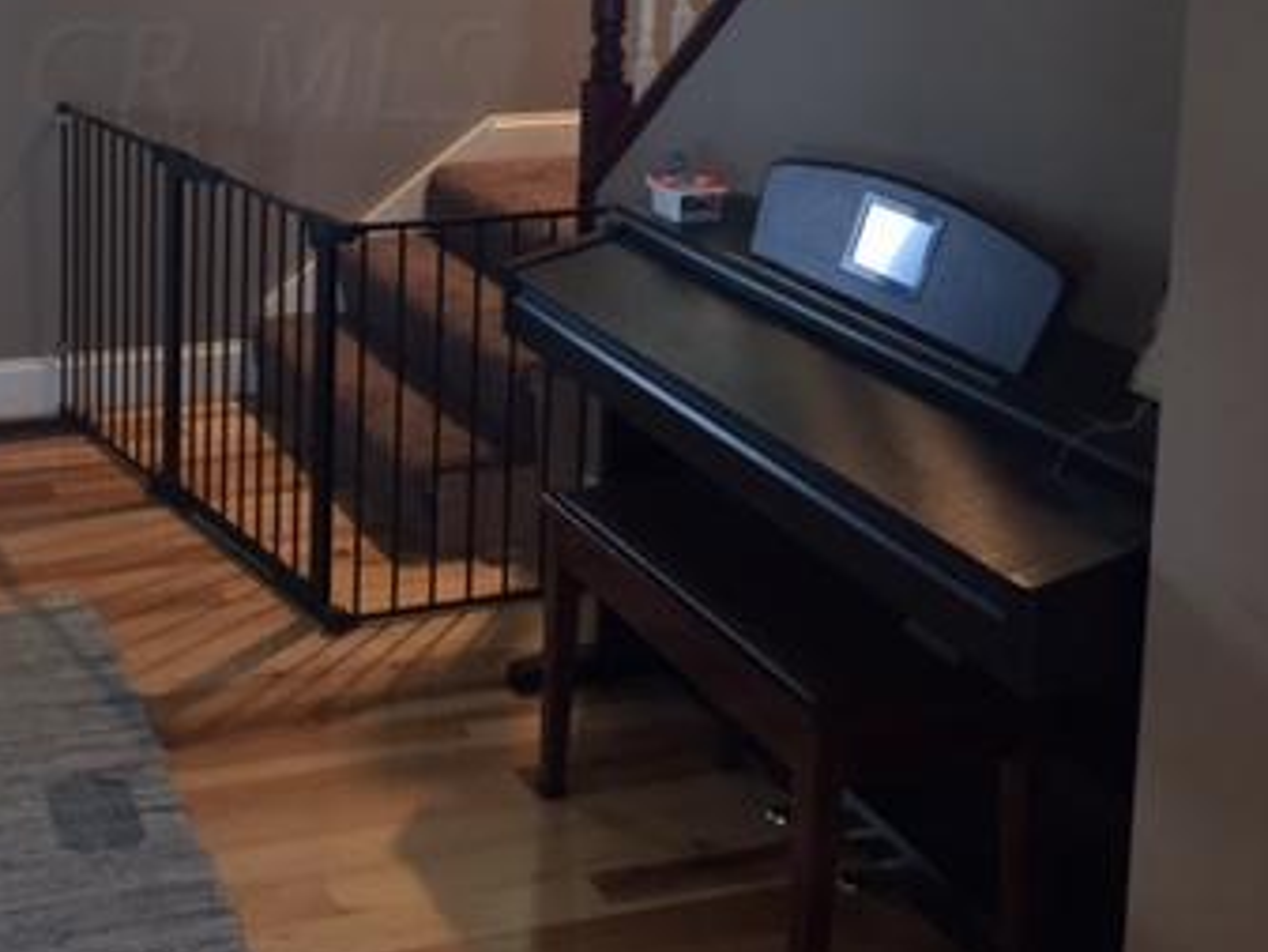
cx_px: 260
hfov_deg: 33.9
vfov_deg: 25.6
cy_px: 71
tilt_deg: -9.4
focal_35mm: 55
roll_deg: -1.0
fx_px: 2015
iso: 100
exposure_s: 1/30
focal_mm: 4.15
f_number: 2.2
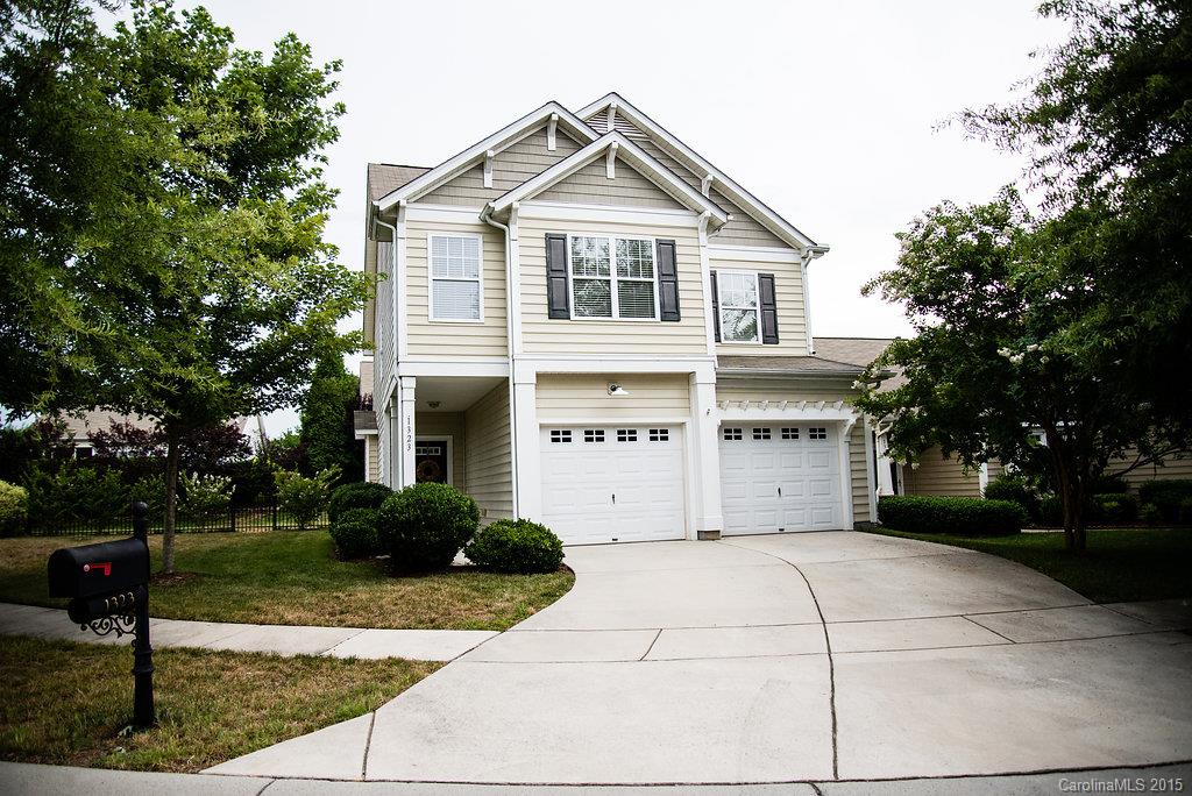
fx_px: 795
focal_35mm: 24
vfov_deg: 53.2
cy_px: 398
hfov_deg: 73.7
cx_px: 596
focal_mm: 24
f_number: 3.5
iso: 800
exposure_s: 1/4000
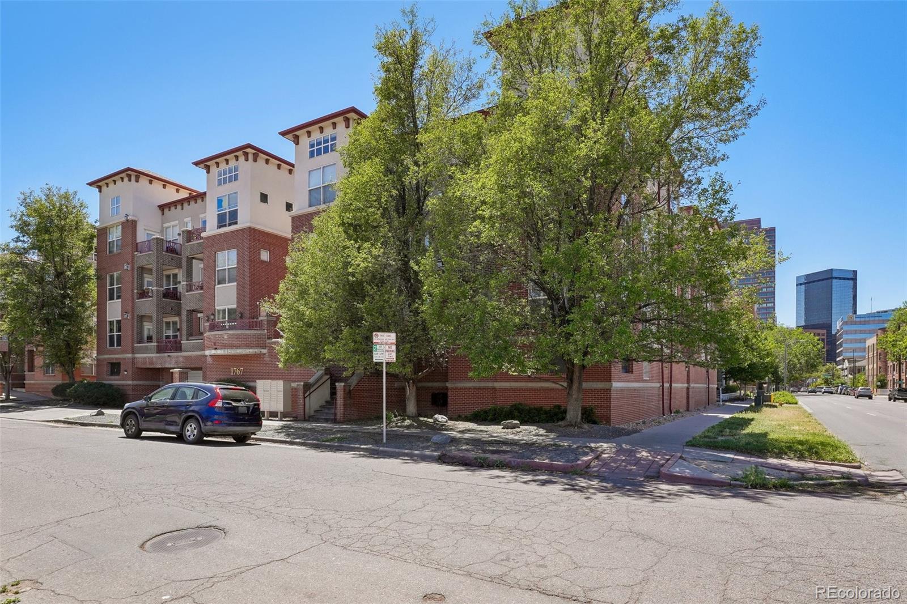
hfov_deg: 85.4
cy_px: 302
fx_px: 491
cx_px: 454
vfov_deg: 63.2
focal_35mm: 20
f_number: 8
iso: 100
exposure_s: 1/200
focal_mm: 13
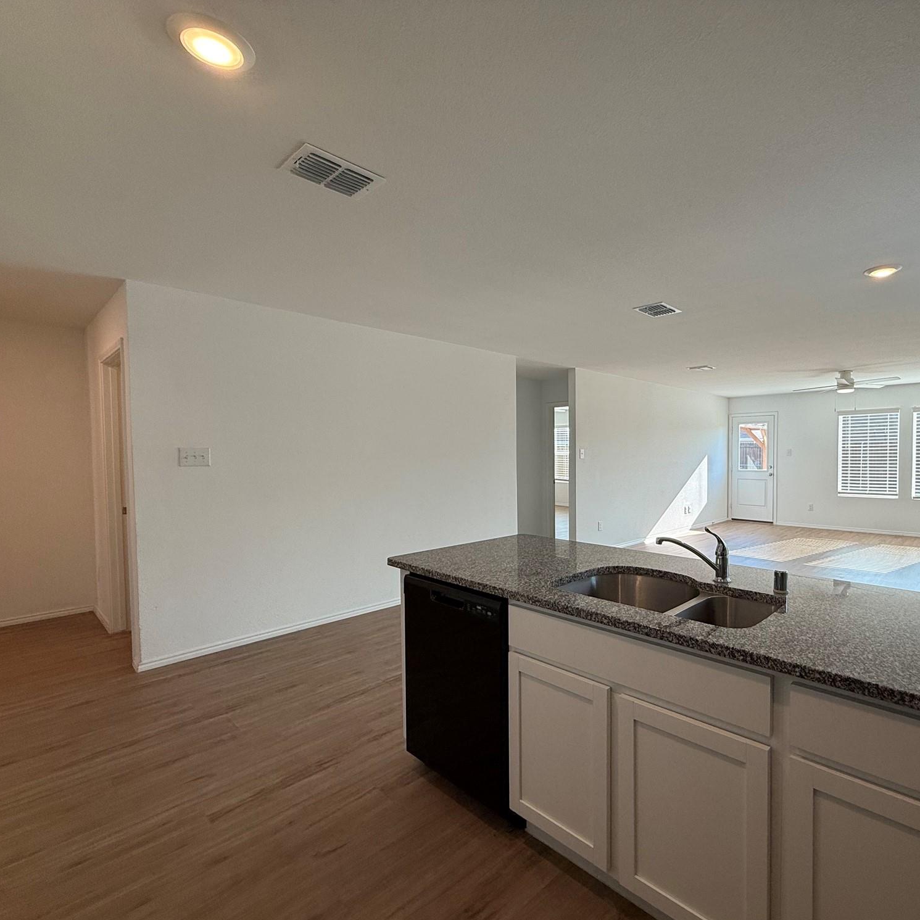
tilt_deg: -2.0
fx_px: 511
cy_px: 470
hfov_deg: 82.6
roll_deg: +0.1
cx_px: 568
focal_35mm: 17
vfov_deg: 84.0
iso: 64
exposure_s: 1/160
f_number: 2.2
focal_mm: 2.22
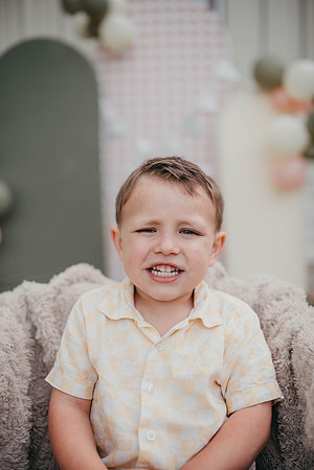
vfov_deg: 54.4
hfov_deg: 37.9
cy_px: 235
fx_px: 458
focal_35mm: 35
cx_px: 157
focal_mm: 35
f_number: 1.8
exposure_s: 1/1000
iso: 50
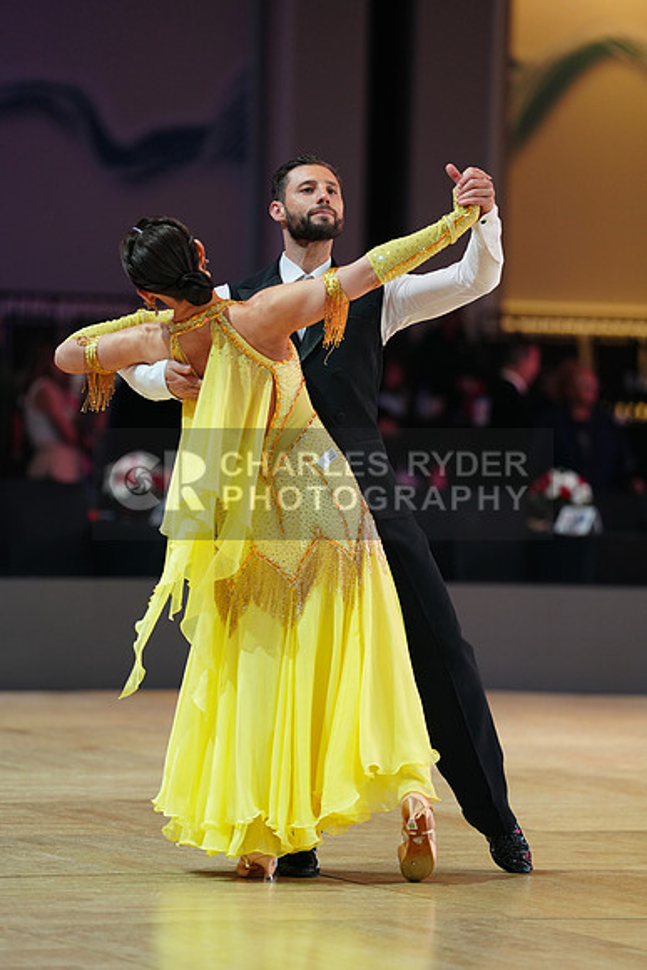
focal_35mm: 178
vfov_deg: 11.5
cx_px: 324
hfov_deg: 7.7
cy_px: 485
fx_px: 4795
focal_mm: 178
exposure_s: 1/400
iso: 1250
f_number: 2.8
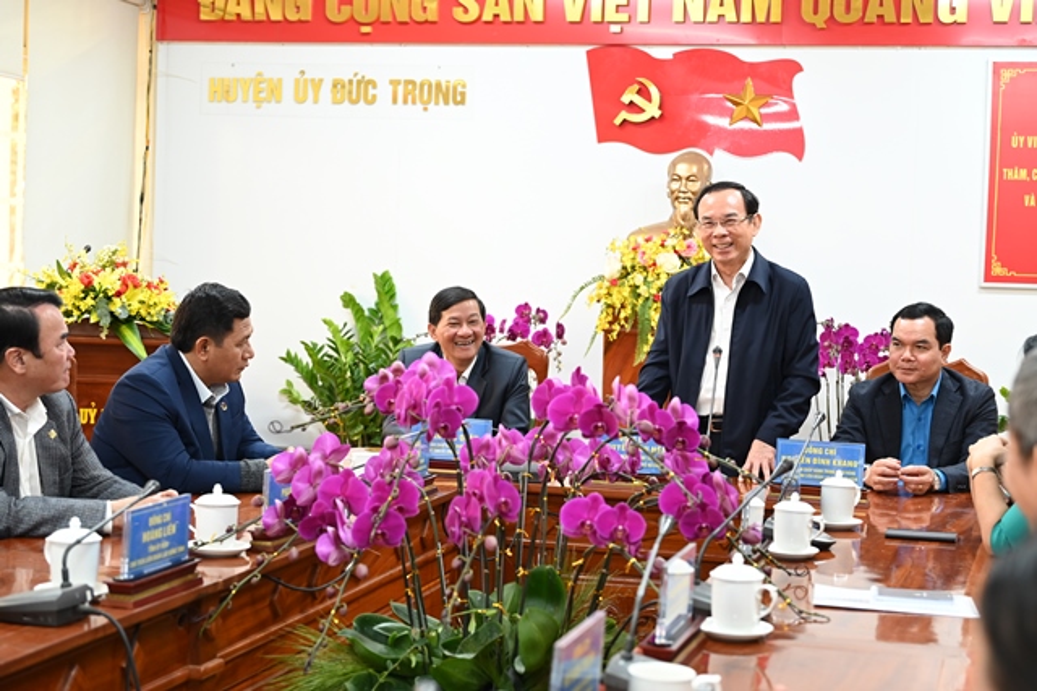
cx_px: 518
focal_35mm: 57
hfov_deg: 35.1
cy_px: 346
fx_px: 1641
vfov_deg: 23.8
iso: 1000
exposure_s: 1/80
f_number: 4
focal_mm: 57
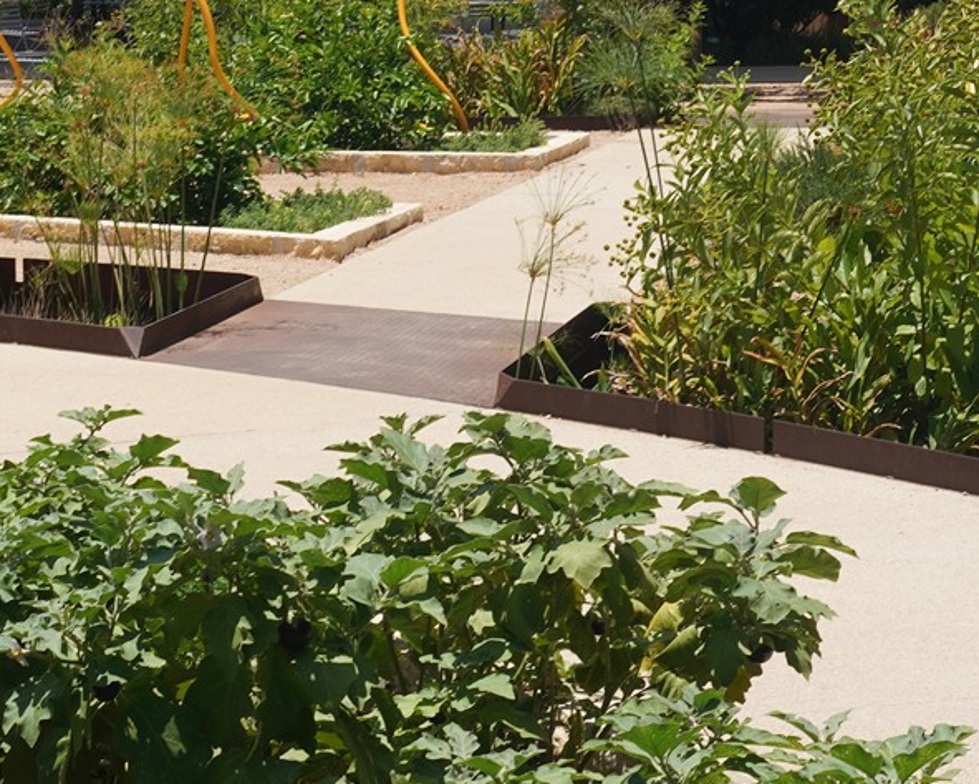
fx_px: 3680
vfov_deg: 12.1
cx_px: -45
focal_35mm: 127
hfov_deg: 14.8
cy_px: 308
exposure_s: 1/100
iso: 100
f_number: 16
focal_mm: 40
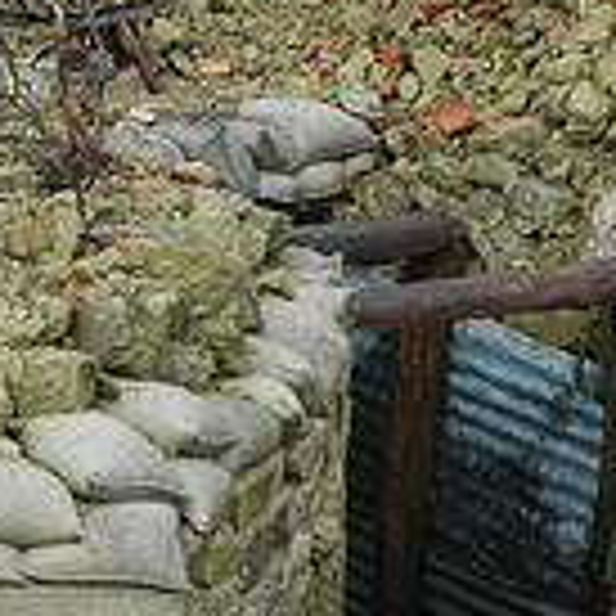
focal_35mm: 146
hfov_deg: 11.8
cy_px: 474
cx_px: -22
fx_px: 2935
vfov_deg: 11.9
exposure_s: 1/250
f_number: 8
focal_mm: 27
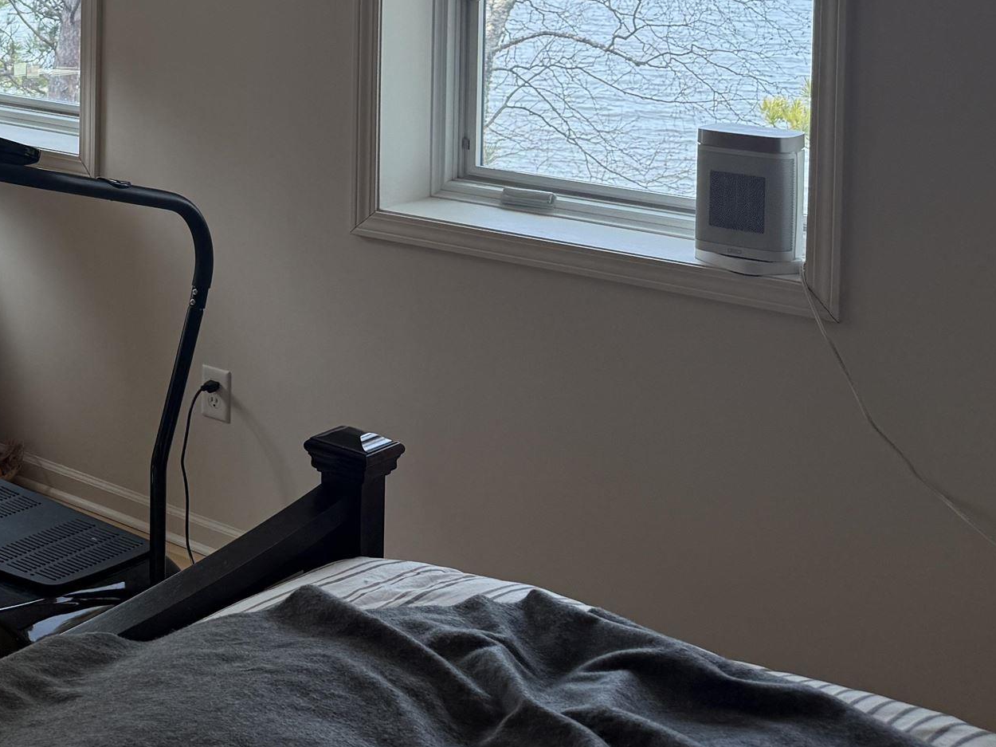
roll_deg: -0.7
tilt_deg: -1.0
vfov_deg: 23.1
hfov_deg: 28.7
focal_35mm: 59
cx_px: -174
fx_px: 1697
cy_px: -104
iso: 100
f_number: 1.78
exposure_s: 1/361
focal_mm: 6.76
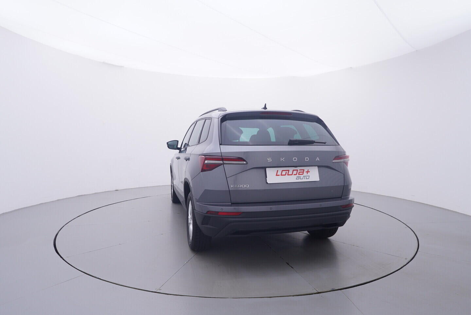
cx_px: 236
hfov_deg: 77.3
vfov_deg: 56.2
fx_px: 295
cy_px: 158
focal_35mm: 22
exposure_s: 1/80
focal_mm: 15
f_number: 5
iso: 200
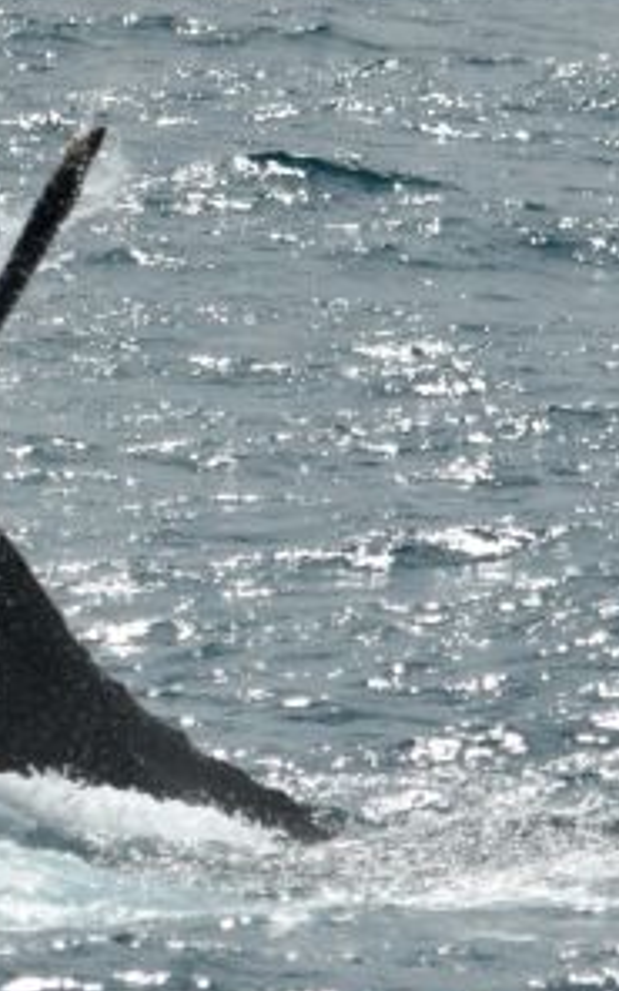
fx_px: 26776
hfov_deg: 1.3
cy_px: 413
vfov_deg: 2.1
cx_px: 760
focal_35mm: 992
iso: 360
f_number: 6
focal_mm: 360
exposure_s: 1/8000
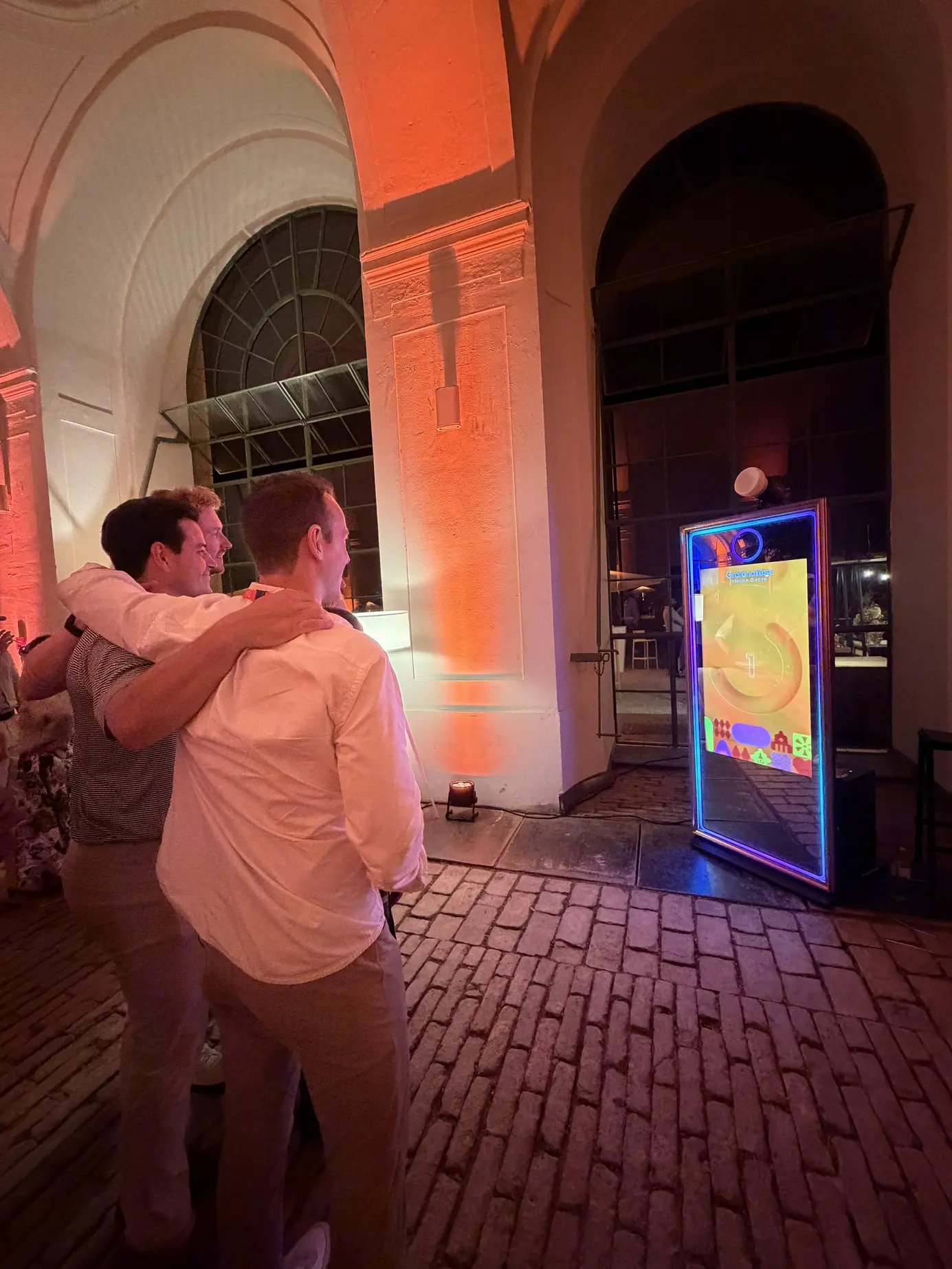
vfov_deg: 102.1
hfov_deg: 85.7
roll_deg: +3.2
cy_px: 634
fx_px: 513
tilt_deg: -3.4
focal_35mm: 14
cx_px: 476
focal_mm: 2.22
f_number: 2.2
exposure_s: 1/50
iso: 800
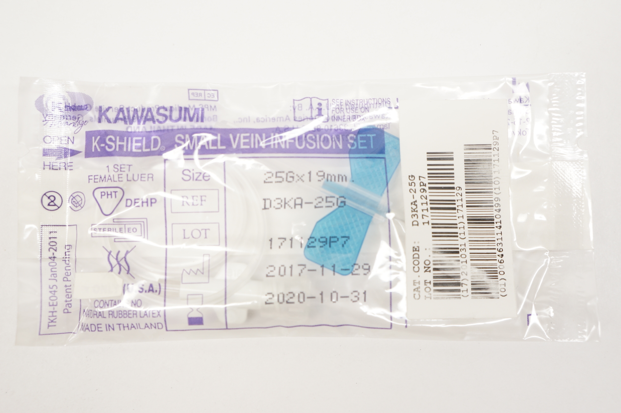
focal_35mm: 42
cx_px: 310
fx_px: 724
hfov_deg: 46.4
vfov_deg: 31.8
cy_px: 206
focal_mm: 28
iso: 400
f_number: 5.6
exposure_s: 1/60
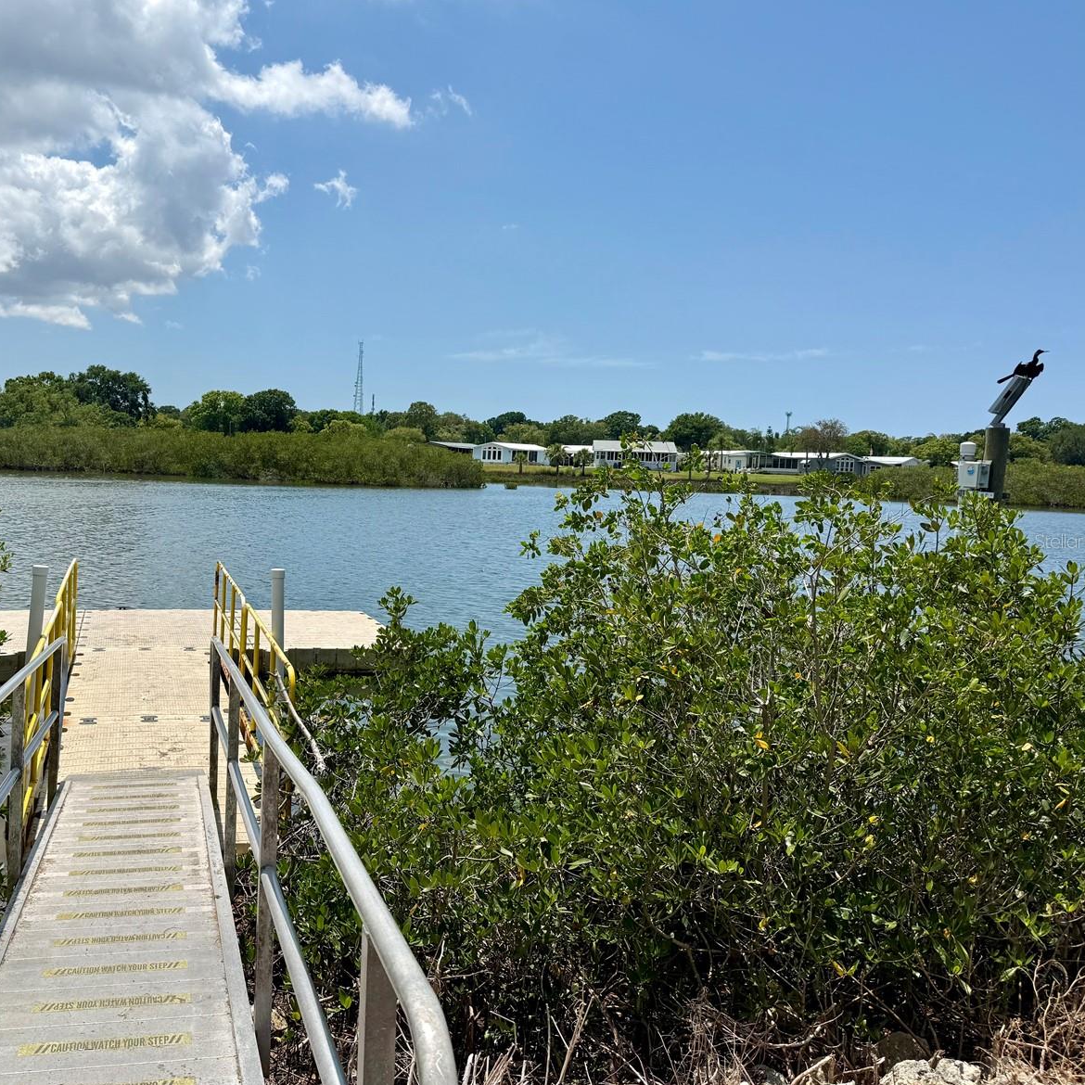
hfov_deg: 54.7
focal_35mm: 29
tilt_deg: -4.4
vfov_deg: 55.6
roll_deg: -2.0
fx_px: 1028
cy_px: 541
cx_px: 380
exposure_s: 1/8130
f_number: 1.78
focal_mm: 6.76
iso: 80
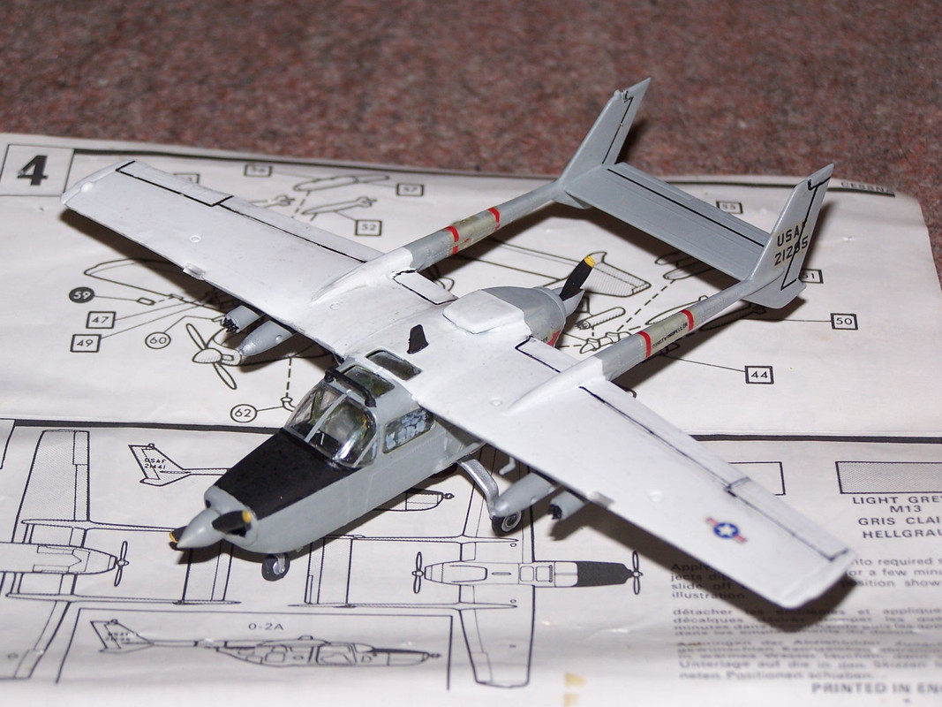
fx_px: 2857
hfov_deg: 18.7
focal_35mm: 105
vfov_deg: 14.1
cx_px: 471
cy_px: 354
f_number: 3.2
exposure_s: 1/90
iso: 80
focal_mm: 17.5
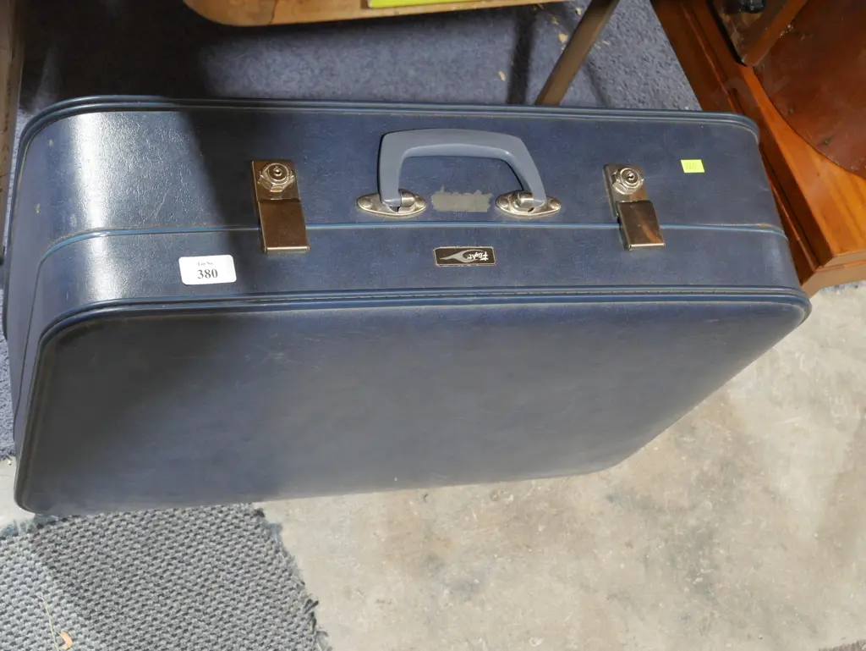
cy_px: 326
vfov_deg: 27.1
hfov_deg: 35.5
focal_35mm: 54
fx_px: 1352
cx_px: 433
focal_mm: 27
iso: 2000
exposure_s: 1/60
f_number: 5.3
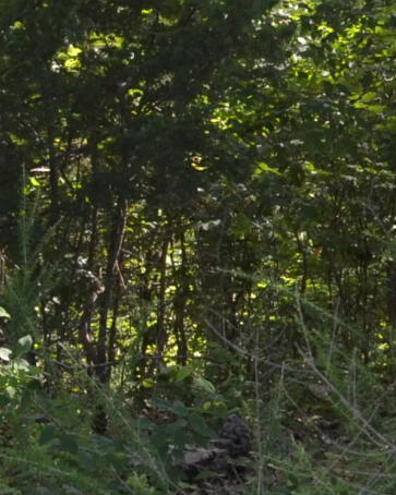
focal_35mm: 167
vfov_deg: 11.6
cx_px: -135
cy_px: 219
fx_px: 2447
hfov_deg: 9.1
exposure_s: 1/125
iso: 280
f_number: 5.6
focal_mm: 18
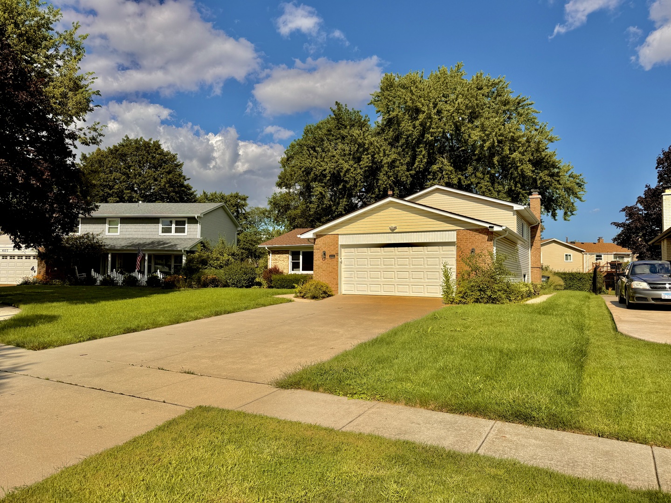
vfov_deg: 56.8
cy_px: 252
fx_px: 465
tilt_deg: +3.5
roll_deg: -0.9
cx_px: 336
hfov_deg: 71.6
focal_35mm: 24
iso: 80
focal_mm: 6.76
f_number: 1.78
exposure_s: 1/8130
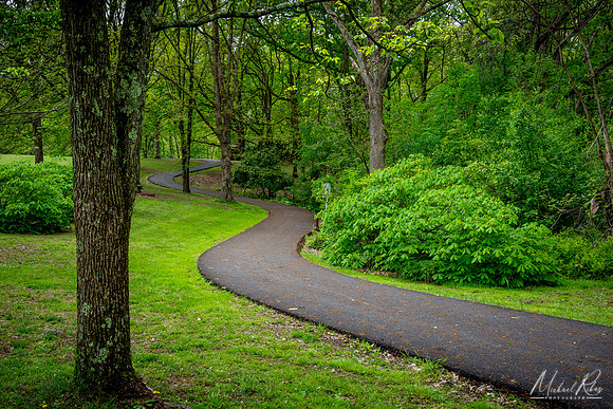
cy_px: 217
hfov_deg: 47.6
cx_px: 284
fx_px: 694
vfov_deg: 32.8
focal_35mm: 41
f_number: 11
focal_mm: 38
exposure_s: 1/30
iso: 100
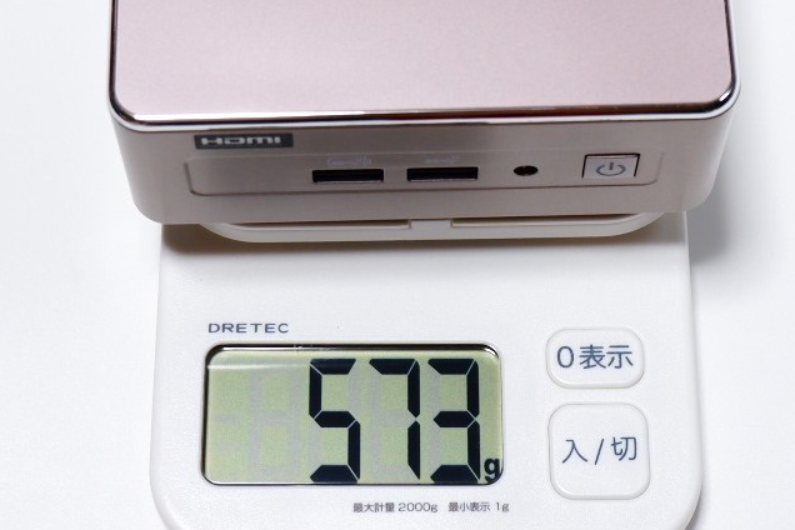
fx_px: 2186
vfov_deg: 13.8
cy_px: 126
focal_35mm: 99
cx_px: 401
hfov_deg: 20.6
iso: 320
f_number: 4.5
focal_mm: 28
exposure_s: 1/42
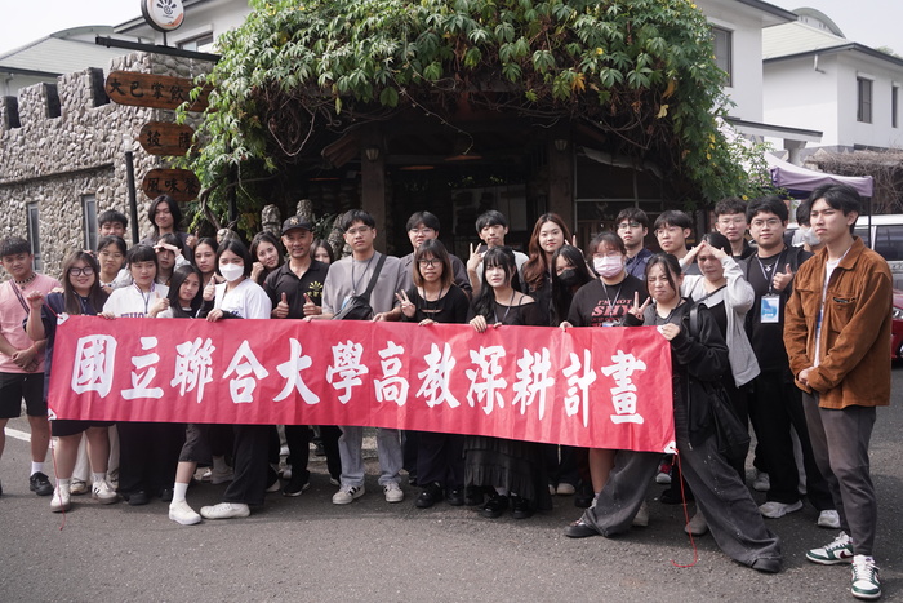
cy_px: 302
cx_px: 452
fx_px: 878
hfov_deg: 54.4
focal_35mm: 35
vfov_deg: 37.9
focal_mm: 35
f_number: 5.6
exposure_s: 1/4000
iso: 1600
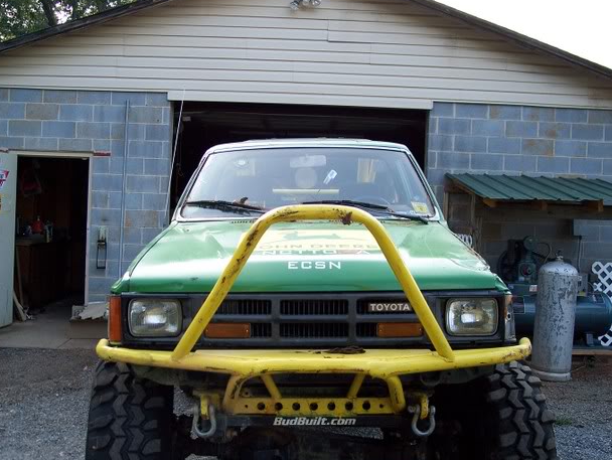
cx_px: 314
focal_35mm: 41
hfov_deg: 45.7
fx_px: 725
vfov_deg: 35.2
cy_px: 226
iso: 100
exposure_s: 1/125
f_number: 3.4
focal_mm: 8
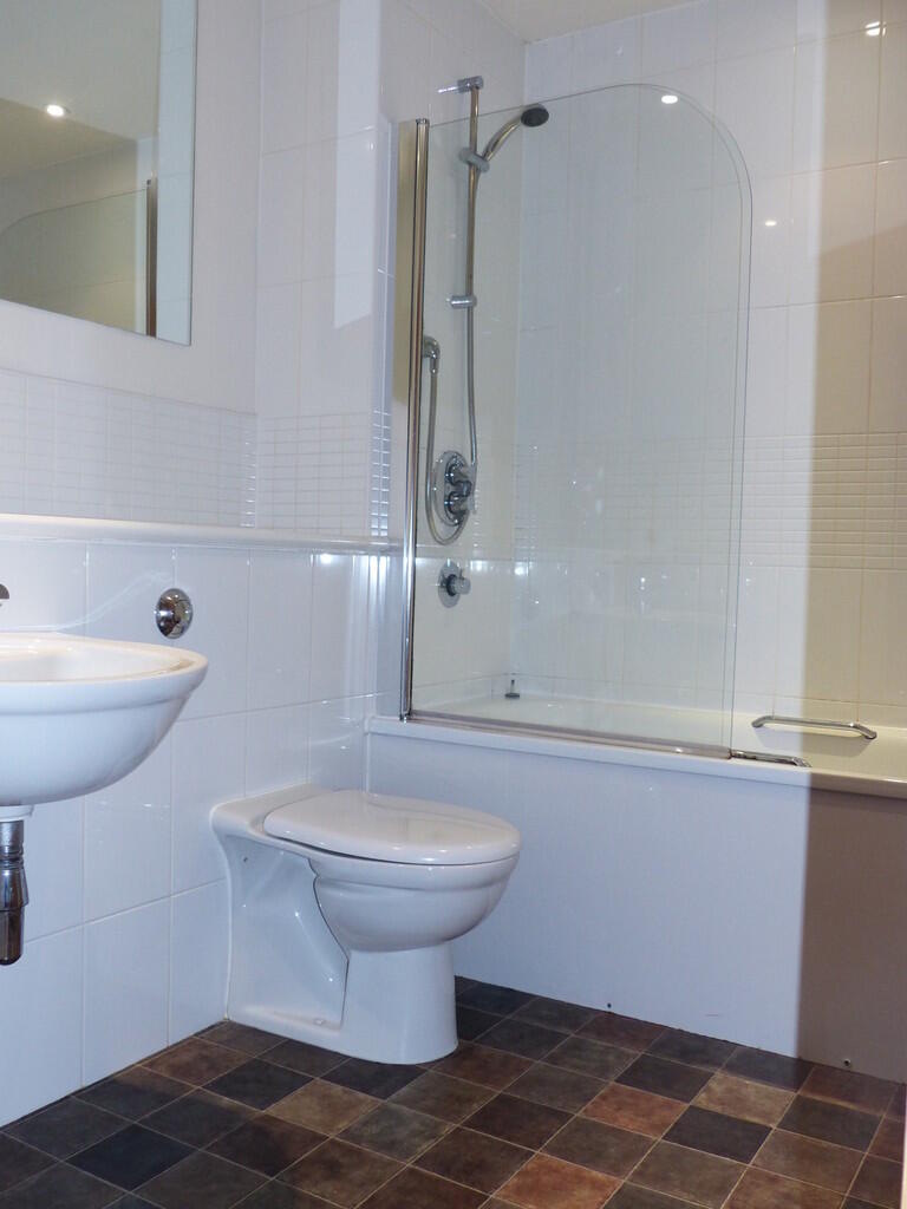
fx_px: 1118
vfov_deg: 56.8
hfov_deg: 44.2
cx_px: 454
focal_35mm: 32
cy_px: 604
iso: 200
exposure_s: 1/60
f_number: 2.8
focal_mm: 5.7
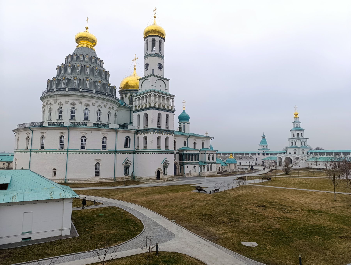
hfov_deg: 73.9
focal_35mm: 23
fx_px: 234
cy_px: 132
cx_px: 176
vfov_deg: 59.0
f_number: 1.6
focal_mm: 6.14
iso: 50
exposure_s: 1/110
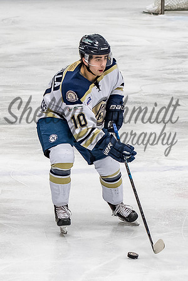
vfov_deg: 7.1
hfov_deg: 4.7
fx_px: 2275
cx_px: 92
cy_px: 162
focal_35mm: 290
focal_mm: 70
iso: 1600
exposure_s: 1/800
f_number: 3.2
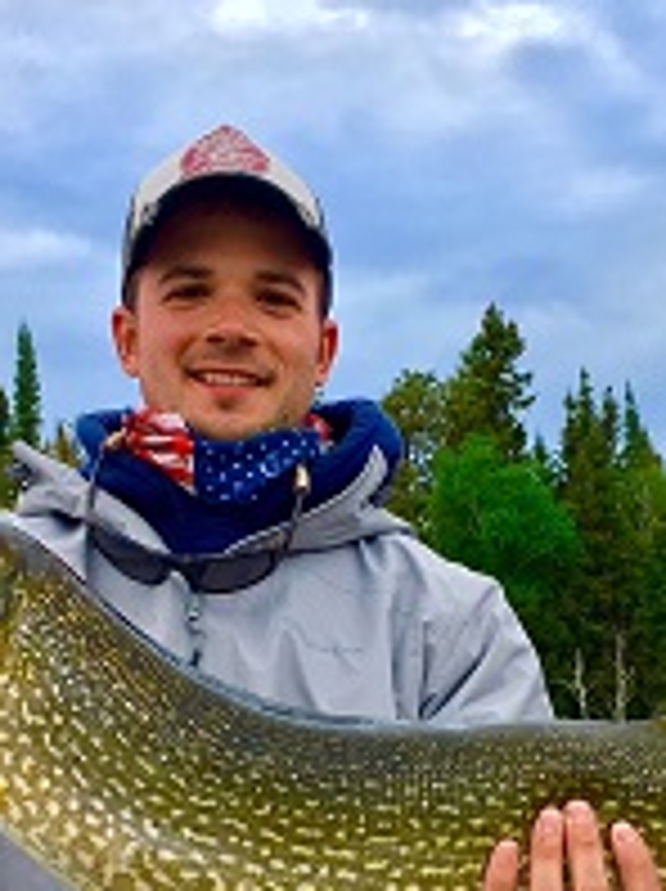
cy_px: 810
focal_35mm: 74
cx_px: 396
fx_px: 1902
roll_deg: +4.9
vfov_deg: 25.5
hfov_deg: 19.8
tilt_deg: +0.6
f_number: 2.2
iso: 40
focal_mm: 4.15
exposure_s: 1/120
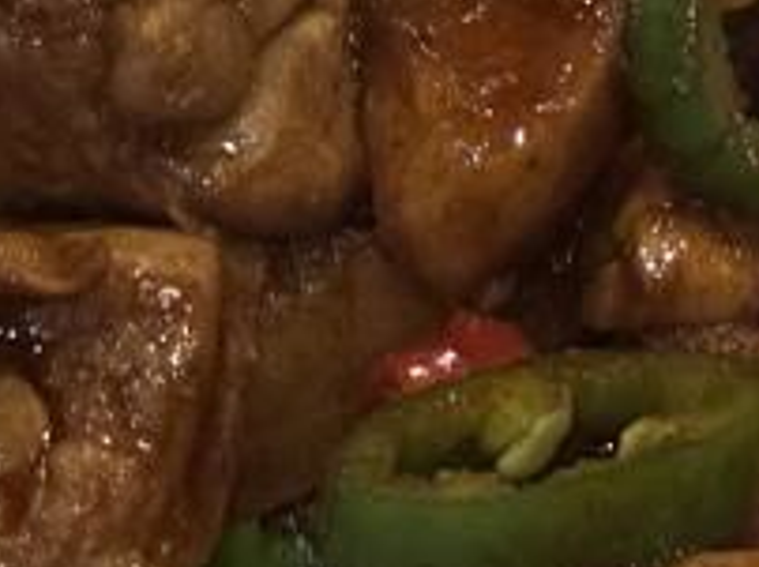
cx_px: 627
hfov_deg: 7.7
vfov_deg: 5.8
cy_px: -49
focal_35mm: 257
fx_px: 5628
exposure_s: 1/25
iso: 500
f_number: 1.78
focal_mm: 6.76
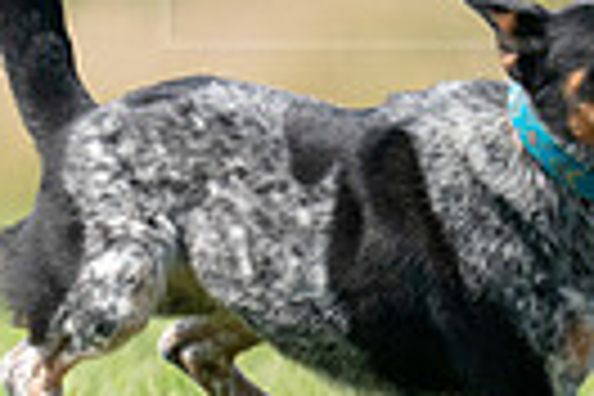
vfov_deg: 0.7
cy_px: -20
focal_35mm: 1850
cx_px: 590
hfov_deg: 1.1
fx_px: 30523
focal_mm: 422
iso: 1600
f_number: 6.3
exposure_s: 1/4000
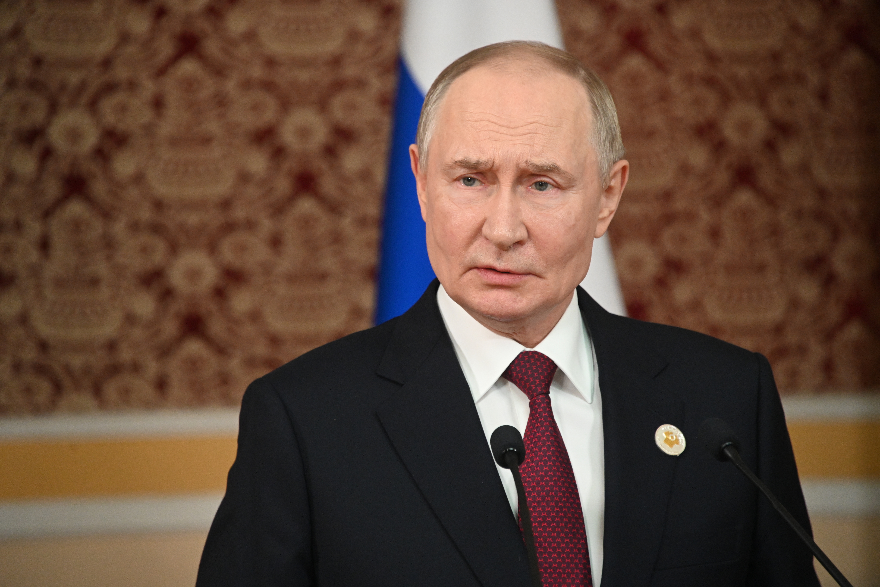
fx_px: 7333
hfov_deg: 6.9
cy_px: 294
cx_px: 440
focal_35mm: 300
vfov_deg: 4.6
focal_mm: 300
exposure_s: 1/160
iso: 5000
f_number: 7.1
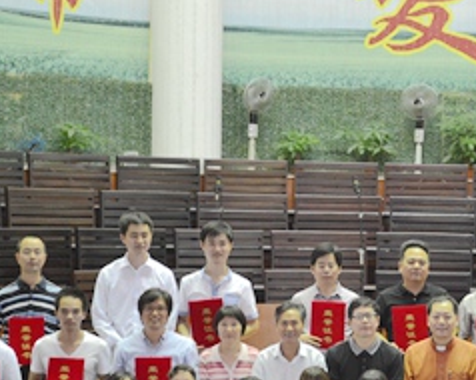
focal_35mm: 133
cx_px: 396
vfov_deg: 11.5
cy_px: 325
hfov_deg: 14.4
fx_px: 1872
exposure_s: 1/15
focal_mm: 45
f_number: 5.3
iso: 1000
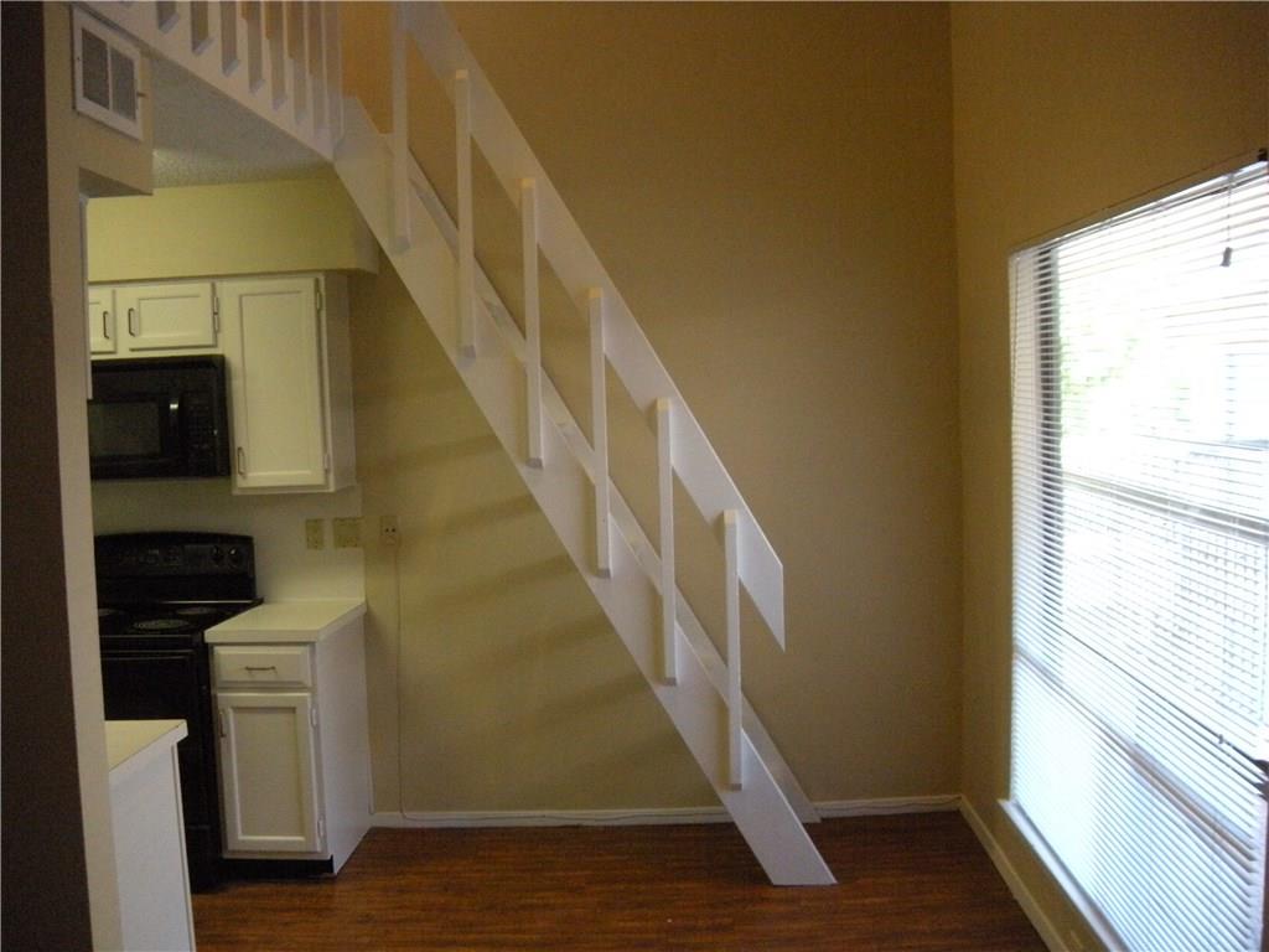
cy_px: 476
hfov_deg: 52.6
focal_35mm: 35
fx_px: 1283
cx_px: 634
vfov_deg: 40.7
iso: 400
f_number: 3.8
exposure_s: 1/33.4
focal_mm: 5.9
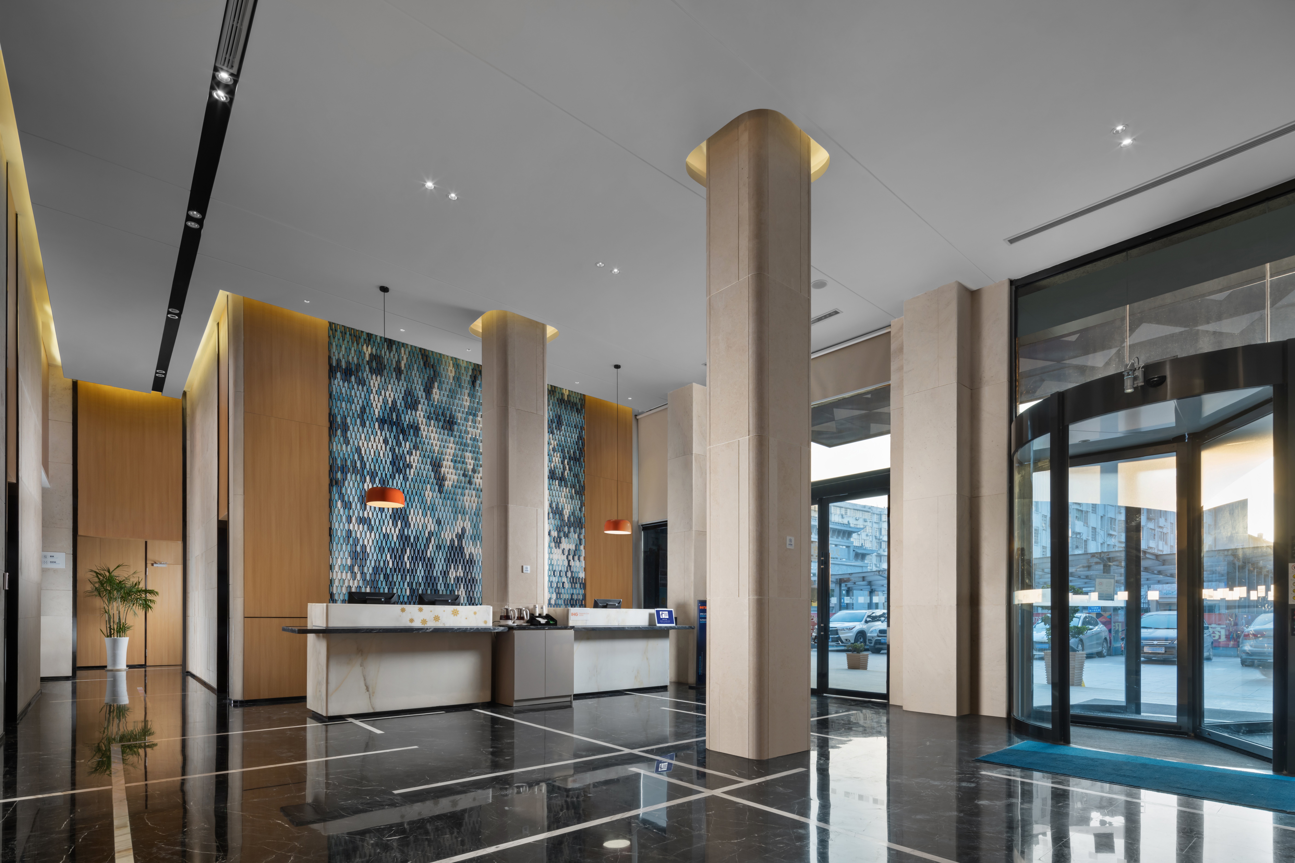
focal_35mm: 17
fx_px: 611
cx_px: 648
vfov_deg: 70.4
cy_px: 432
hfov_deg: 93.3
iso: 200
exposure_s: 1/25
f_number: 13
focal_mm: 17
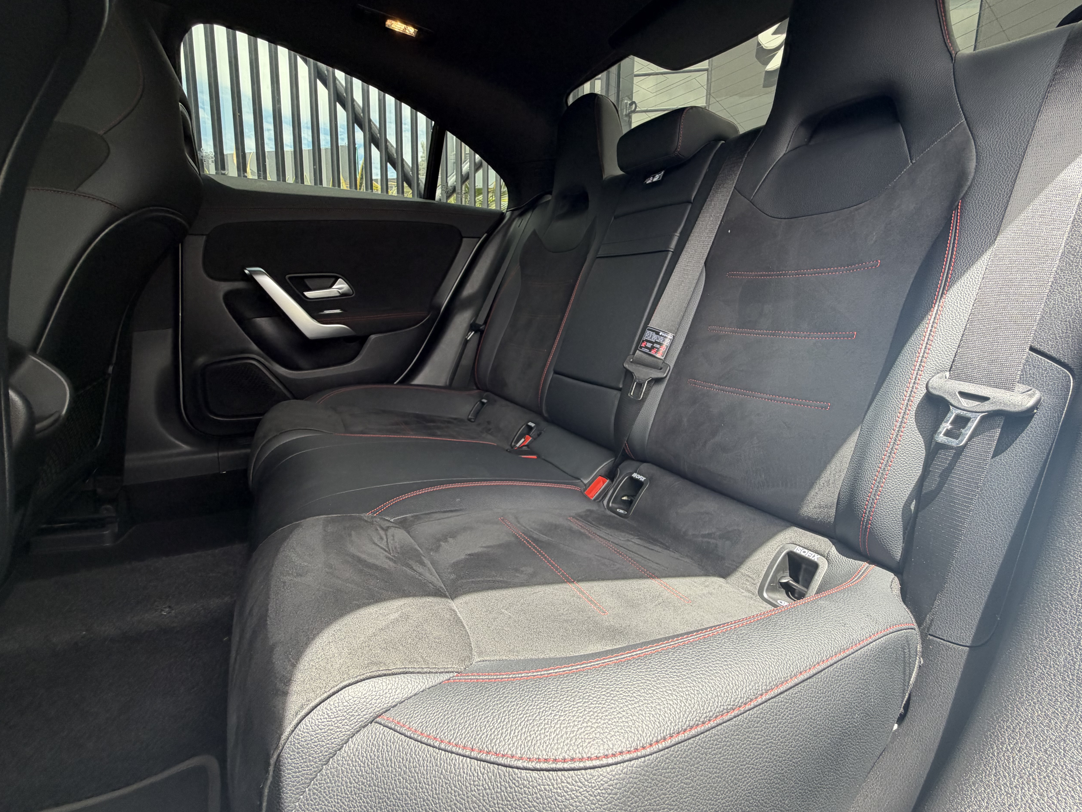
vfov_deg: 78.1
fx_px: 500
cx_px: 582
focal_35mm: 16
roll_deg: -0.9
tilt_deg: -11.2
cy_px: 397
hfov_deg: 94.3
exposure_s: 1/127
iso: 64
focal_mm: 2.22
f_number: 2.2
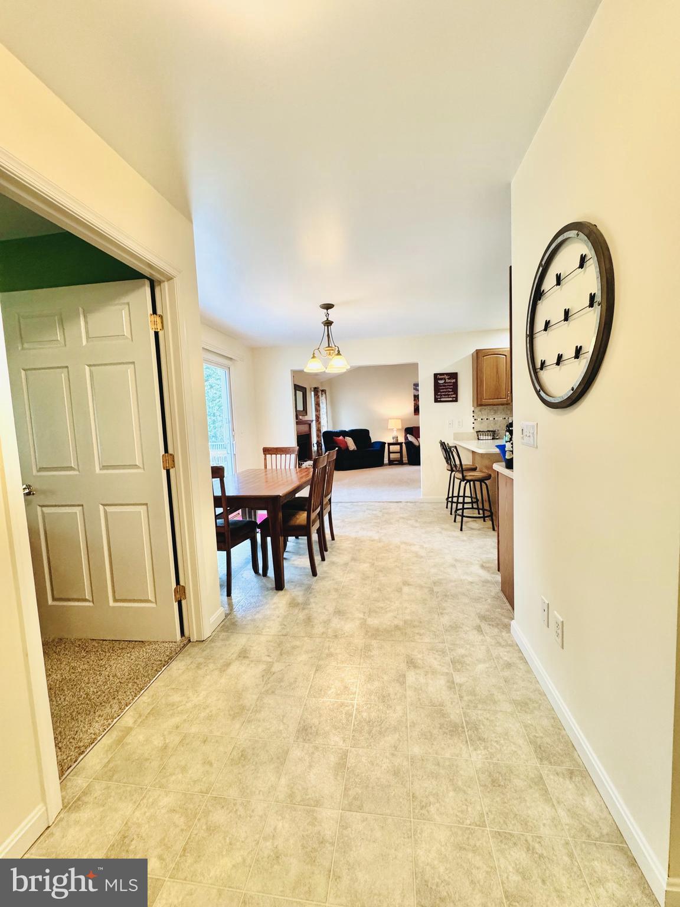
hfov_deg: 85.7
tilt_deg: -5.3
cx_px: 340
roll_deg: +2.6
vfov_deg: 102.1
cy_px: 454
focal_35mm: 14
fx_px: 367
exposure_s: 1/120
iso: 250
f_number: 2.2
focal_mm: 2.22
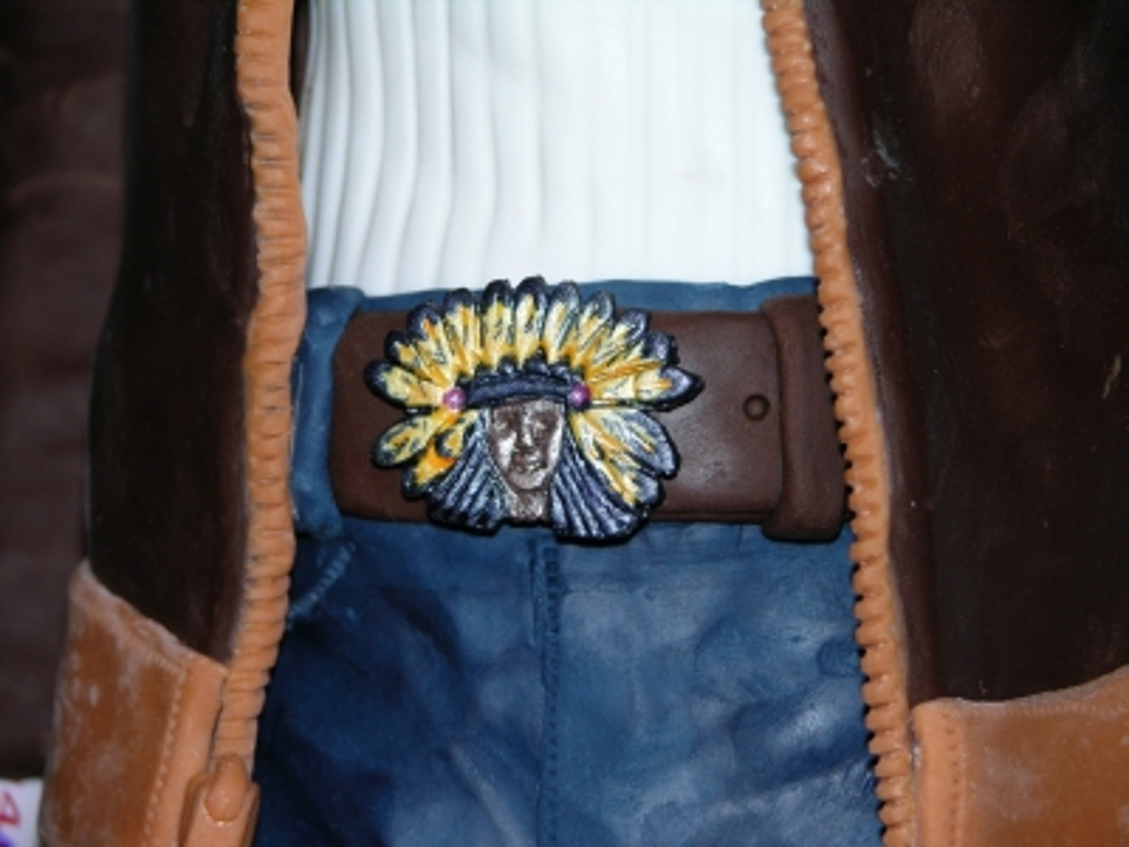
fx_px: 6849
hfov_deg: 9.4
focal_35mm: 210
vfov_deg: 7.1
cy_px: 424
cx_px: 564
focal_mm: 52.4
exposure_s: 1/253
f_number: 4.1
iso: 50
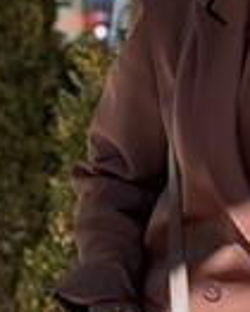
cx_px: 290
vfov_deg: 10.1
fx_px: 1755
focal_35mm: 190
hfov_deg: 8.1
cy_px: 199
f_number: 1.78
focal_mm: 6.76
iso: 100
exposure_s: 1/1456
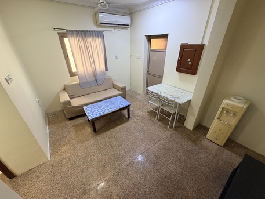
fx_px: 107
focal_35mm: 14
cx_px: 132
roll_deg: +1.5
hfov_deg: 102.0
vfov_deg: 85.7
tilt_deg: -26.8
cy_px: 100
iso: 200
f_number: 2.2
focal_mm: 2.22
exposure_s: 1/50
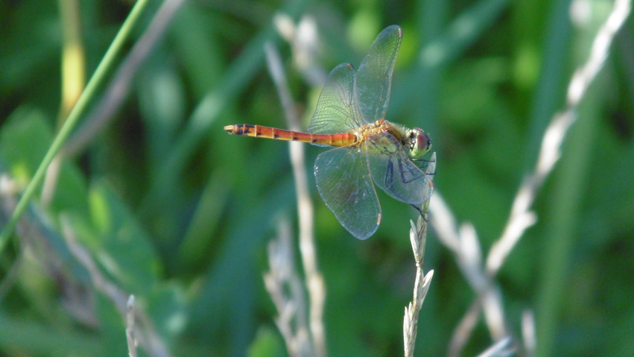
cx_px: 317
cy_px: 119
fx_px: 12913
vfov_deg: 1.6
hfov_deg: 2.8
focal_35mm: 768
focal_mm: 129.5
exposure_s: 1/320
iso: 320
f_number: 6.5
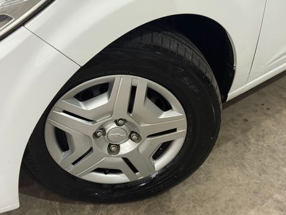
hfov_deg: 38.9
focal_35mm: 49
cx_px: 143
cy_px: 106
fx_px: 405
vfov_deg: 29.7
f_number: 1.78
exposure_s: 1/40
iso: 320
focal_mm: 6.76
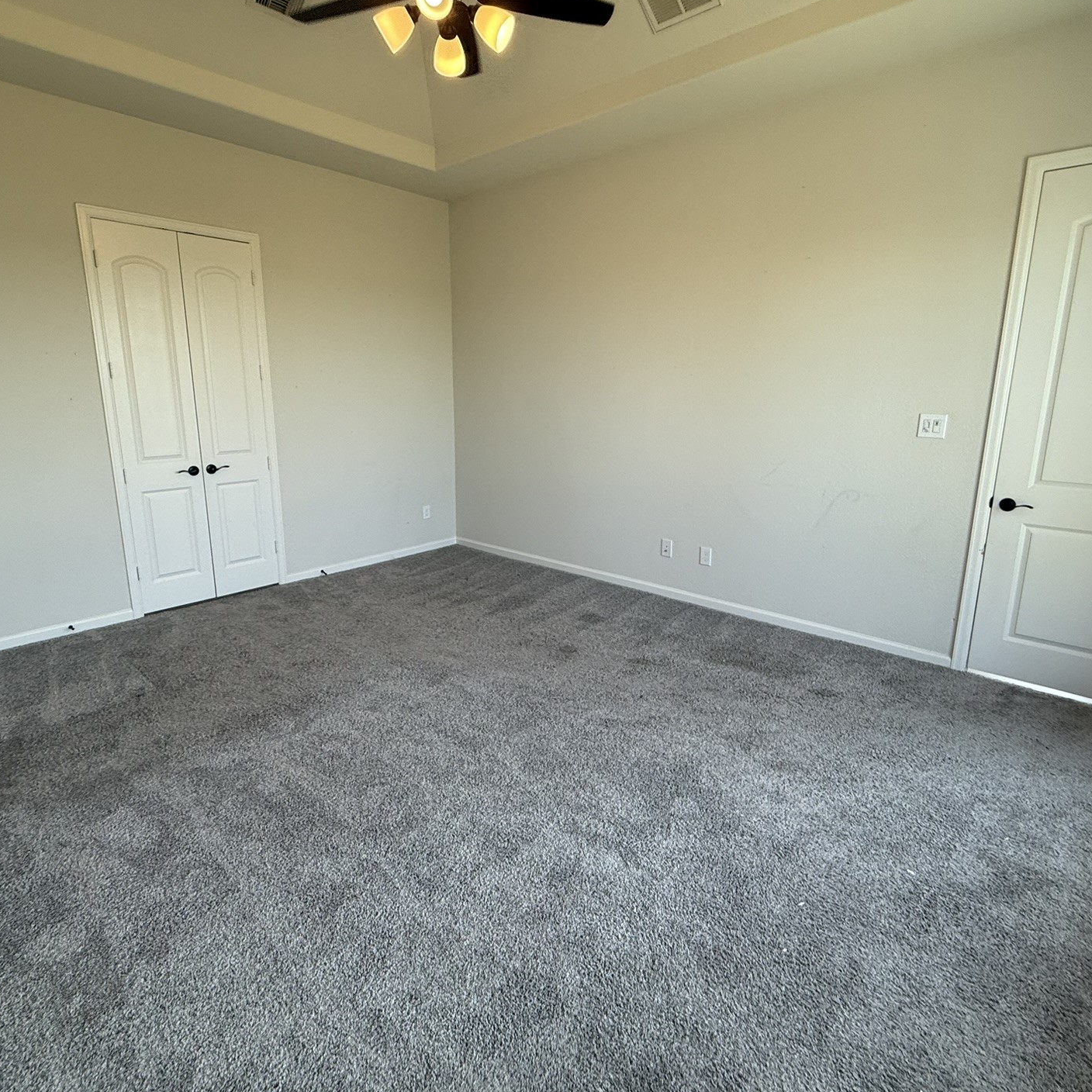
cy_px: 523
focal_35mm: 18
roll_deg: +0.2
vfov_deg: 80.7
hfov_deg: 80.7
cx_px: 551
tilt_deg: -12.4
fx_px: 642
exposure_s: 1/120
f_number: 2.2
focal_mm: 2.22
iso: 80
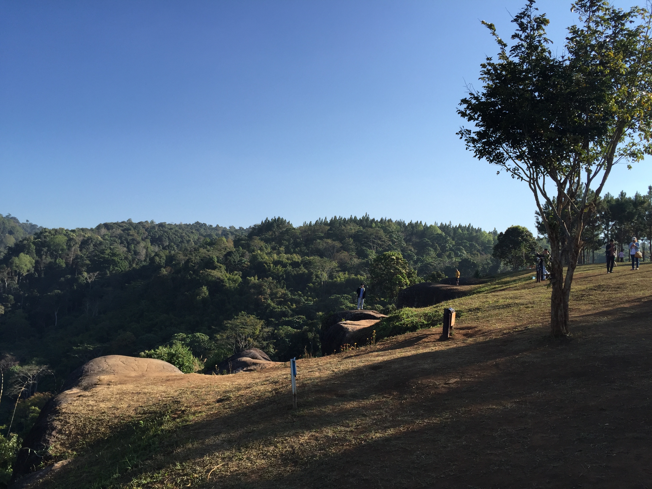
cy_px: 244
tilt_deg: +4.6
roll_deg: -5.1
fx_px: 546
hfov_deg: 61.7
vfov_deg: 48.2
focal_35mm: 29
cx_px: 326
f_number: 2.2
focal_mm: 4.15
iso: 32
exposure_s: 1/1464
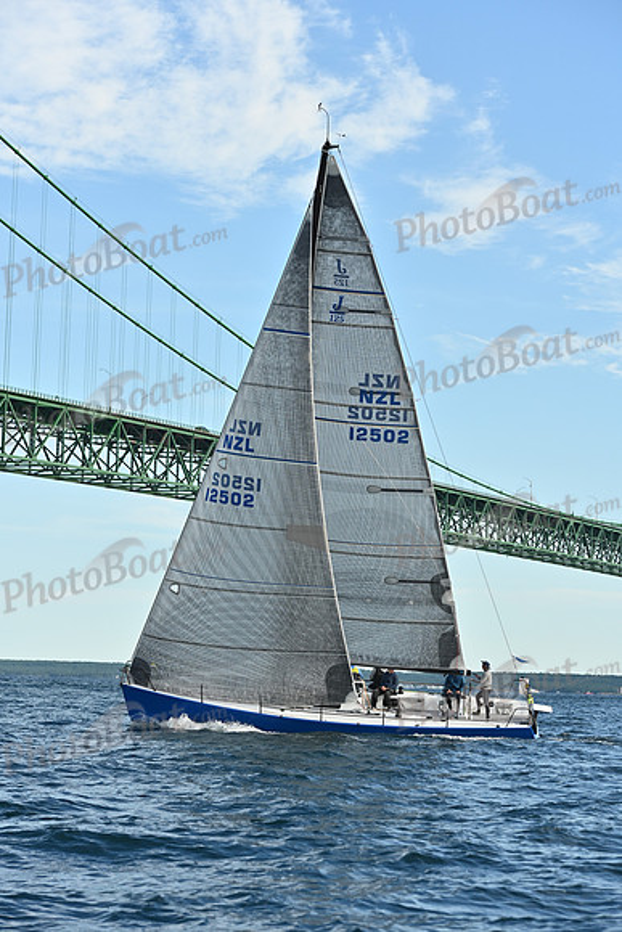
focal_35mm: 98
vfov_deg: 20.8
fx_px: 2538
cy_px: 466
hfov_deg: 14.0
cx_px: 311
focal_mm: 98
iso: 320
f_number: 5.6
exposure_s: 1/1250
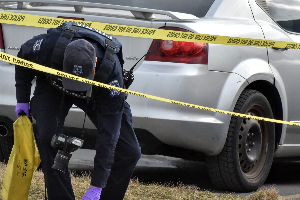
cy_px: 114
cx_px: 89
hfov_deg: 5.4
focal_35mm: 383
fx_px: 3191
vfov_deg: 3.6
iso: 1000
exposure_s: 1/1250
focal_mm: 180
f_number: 8
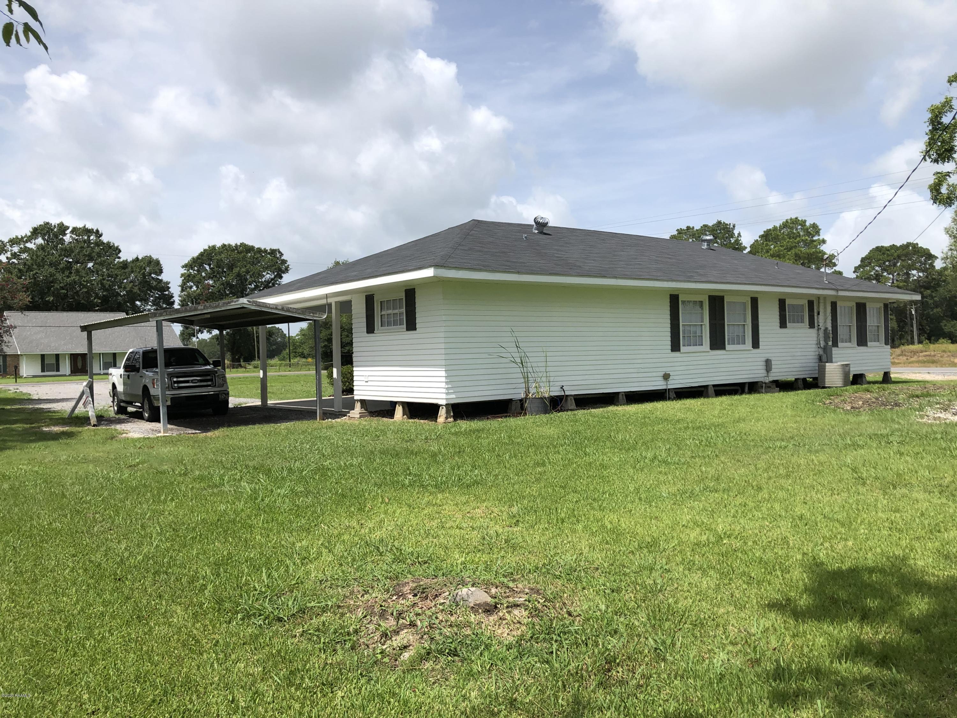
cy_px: 359
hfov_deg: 63.4
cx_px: 478
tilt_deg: -0.5
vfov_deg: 49.7
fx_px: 774
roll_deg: +1.8
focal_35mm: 28
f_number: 1.8
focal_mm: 3.99
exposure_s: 1/2525
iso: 20
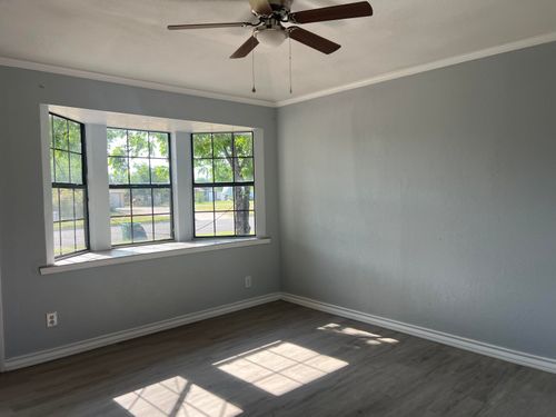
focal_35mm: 26
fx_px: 418
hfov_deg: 67.3
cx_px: 278
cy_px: 208
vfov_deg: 53.1
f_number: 1.5
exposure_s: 1/385
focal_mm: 5.7
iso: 50
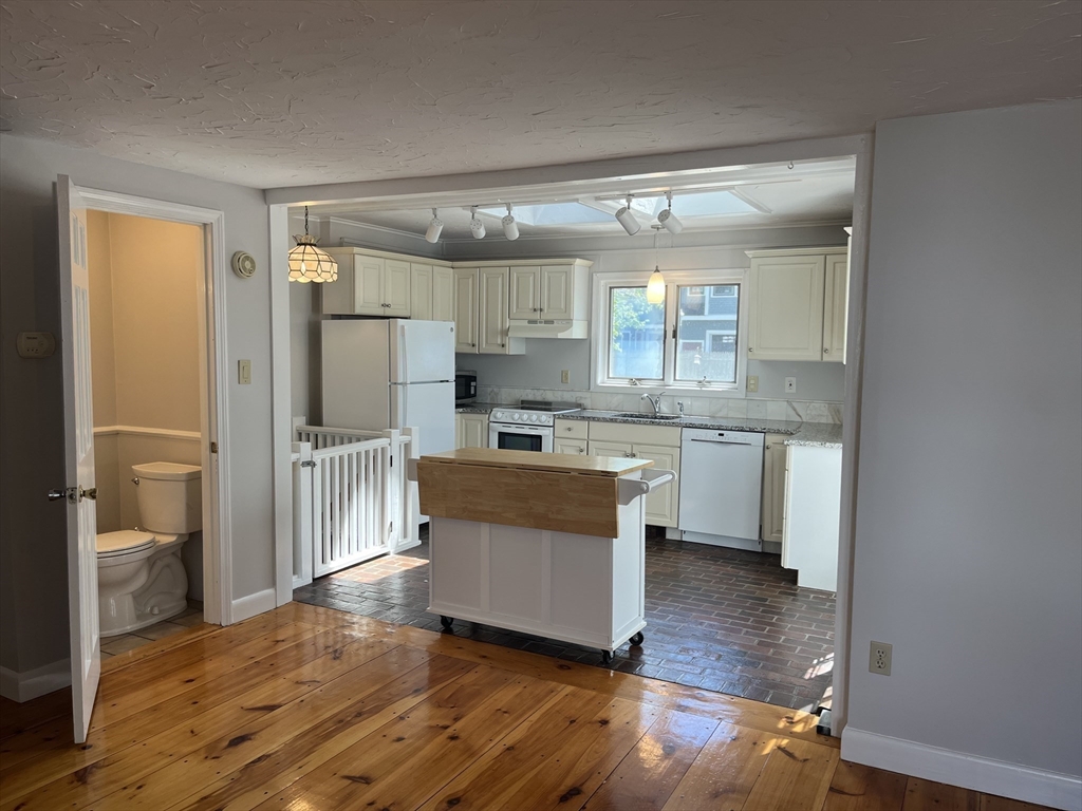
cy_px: 406
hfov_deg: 67.3
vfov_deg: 53.1
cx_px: 541
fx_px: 813
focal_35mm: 26
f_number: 1.6
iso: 40
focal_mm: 5.1
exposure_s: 1/120
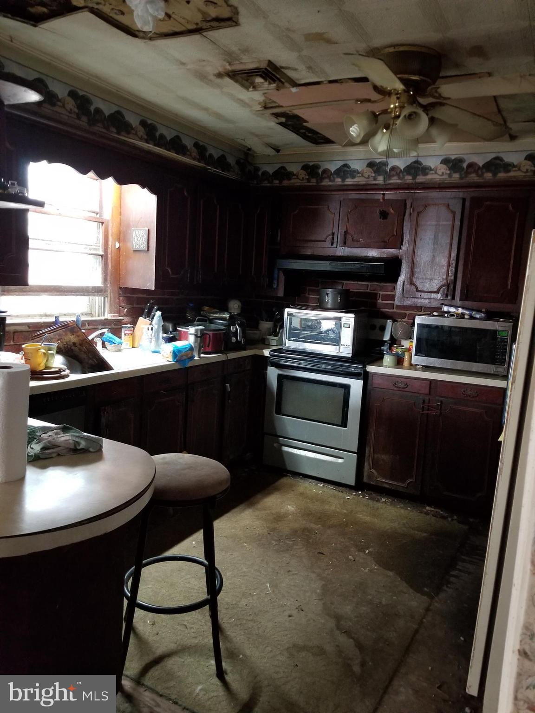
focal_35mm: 26
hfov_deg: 53.1
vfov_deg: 67.3
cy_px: 356
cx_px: 268
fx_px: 536
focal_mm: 4.25
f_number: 1.7
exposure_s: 1/10
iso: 400
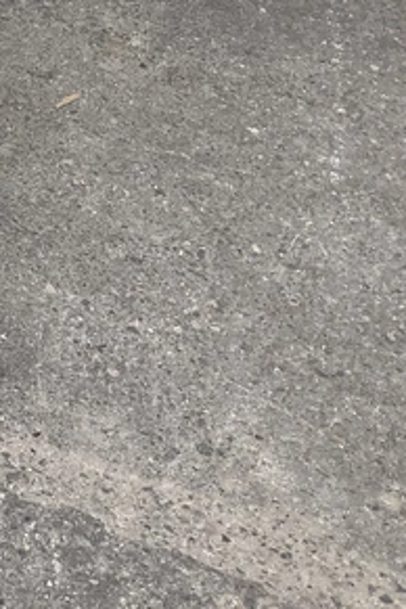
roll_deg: -4.9
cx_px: -341
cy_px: 32
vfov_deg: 23.6
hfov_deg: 14.4
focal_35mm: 83
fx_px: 1404
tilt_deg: -35.9
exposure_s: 1/175
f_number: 2.4
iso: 25
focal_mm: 3.3
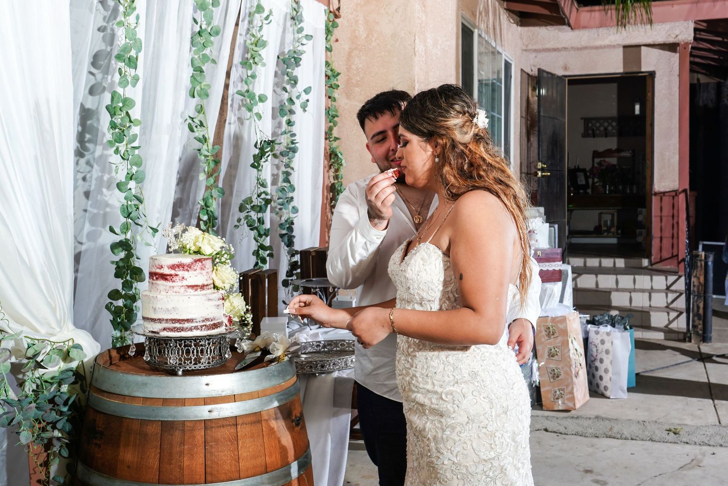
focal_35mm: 42
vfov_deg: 31.9
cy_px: 243
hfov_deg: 46.4
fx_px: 850
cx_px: 364
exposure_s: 1/100
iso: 200
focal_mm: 28
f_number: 7.1
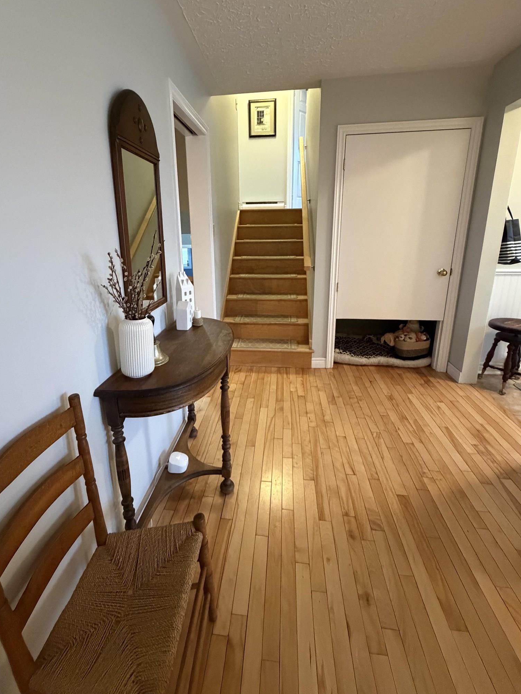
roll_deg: +1.2
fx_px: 321
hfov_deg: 78.0
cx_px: 244
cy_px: 307
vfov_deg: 94.1
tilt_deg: -14.2
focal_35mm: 16
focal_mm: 2.22
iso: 1000
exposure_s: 1/60
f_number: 2.2
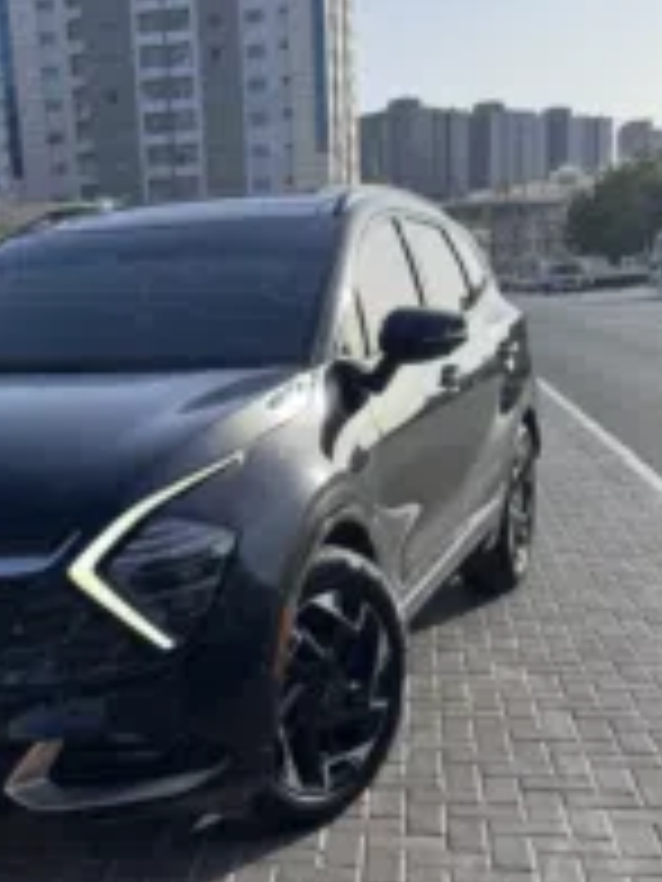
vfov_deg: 37.8
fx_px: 1249
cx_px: 198
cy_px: 680
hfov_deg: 29.4
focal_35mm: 49
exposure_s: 1/3096
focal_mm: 6.76
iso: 80
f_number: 1.78
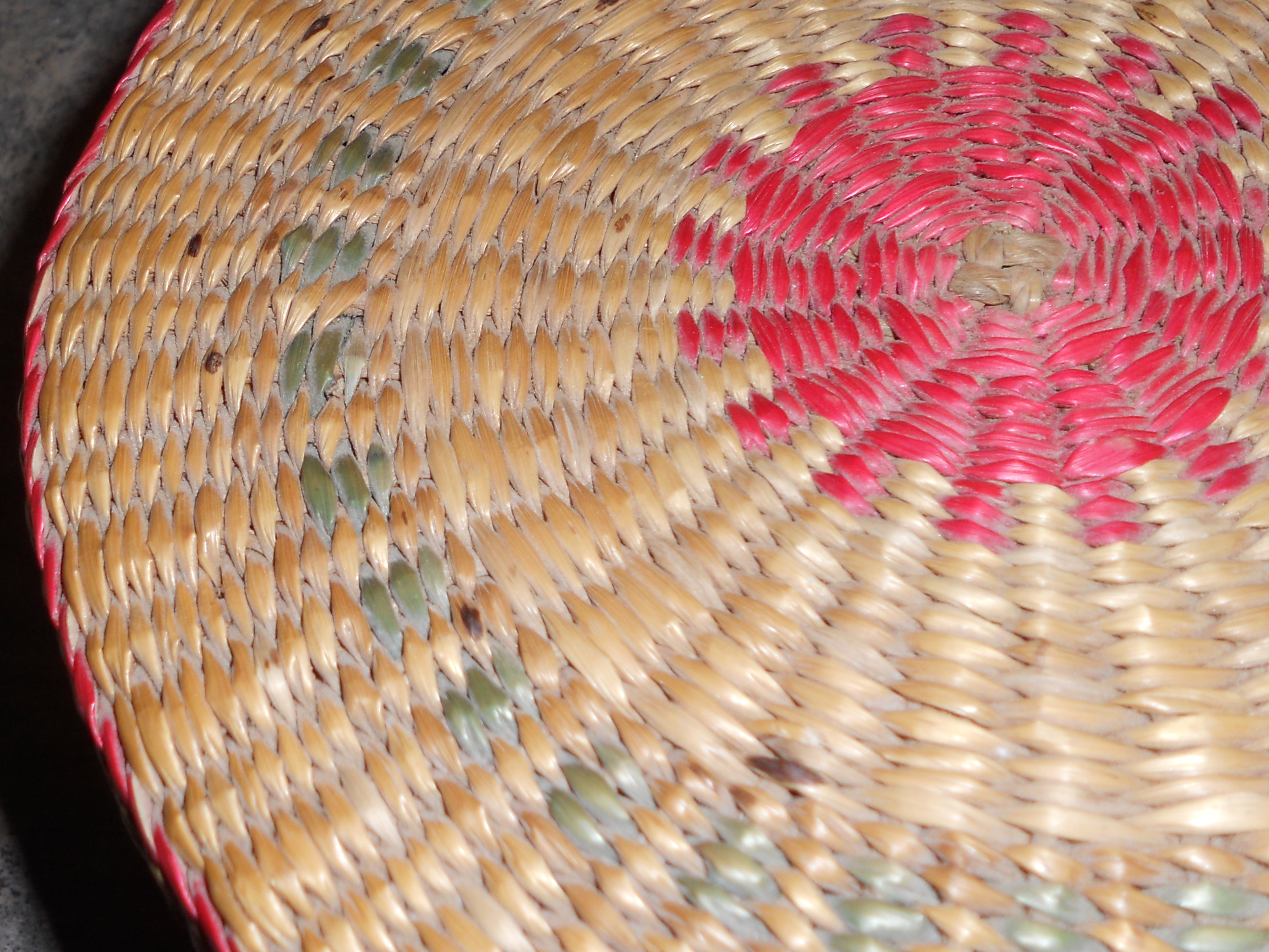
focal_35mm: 51
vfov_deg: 28.5
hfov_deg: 37.0
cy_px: 389
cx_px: 409
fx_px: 1869
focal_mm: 5.8
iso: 80
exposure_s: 1/25
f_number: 8.8
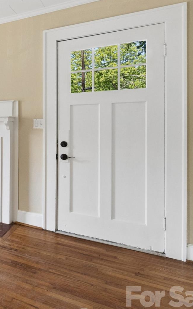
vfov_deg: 62.8
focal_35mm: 30
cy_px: 142
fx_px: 253
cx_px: -83
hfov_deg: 29.4
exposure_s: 1/50
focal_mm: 10
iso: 100
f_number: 4.5
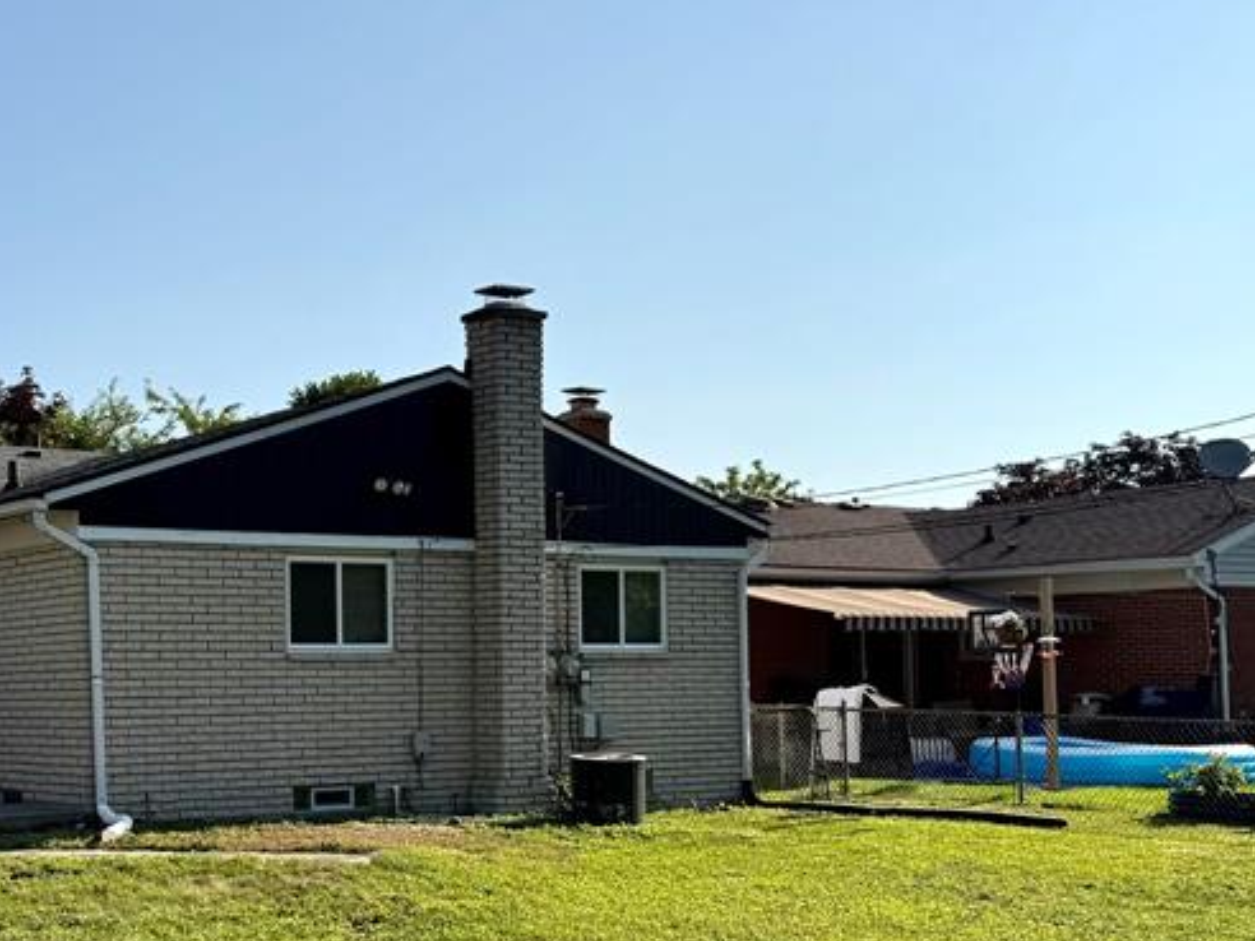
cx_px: 342
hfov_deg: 37.4
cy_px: 609
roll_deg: +0.7
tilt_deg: +2.6
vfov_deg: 29.0
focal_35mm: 50
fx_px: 1813
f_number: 1.78
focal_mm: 6.76
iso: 80
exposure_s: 1/8130
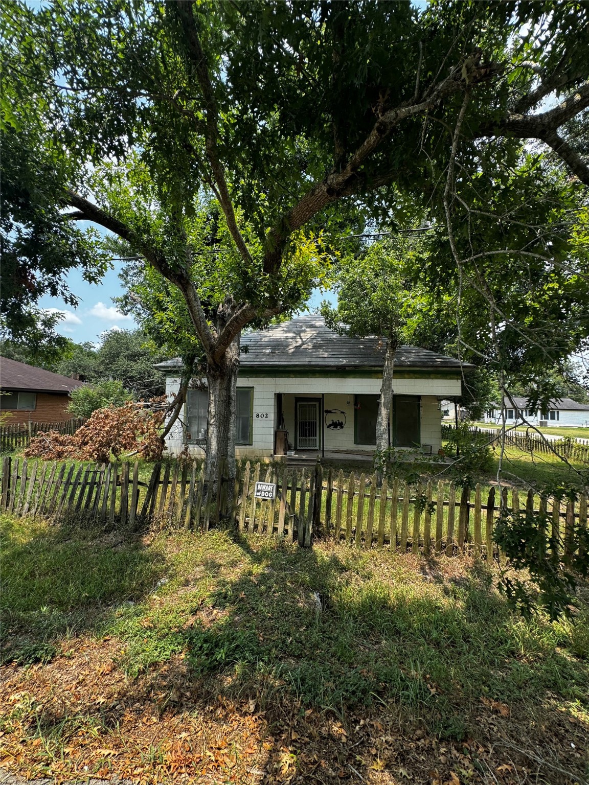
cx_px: 294
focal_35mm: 14
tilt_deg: +3.8
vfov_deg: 102.1
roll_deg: -3.6
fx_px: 318
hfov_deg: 85.7
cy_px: 392
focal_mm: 2.22
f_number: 2.2
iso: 40
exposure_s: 1/464
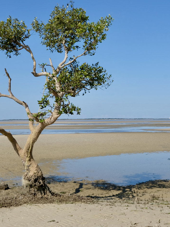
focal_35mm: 57
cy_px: 115
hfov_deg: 25.4
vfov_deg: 33.8
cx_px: 48
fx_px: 373
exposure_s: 1/140
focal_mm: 23
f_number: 16
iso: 200
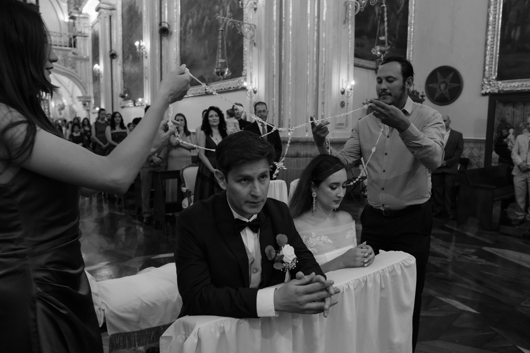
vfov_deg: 53.1
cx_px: 265
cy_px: 176
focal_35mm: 24
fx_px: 353
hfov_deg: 73.7
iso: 800
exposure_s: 1/125
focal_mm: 16
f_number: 2.8
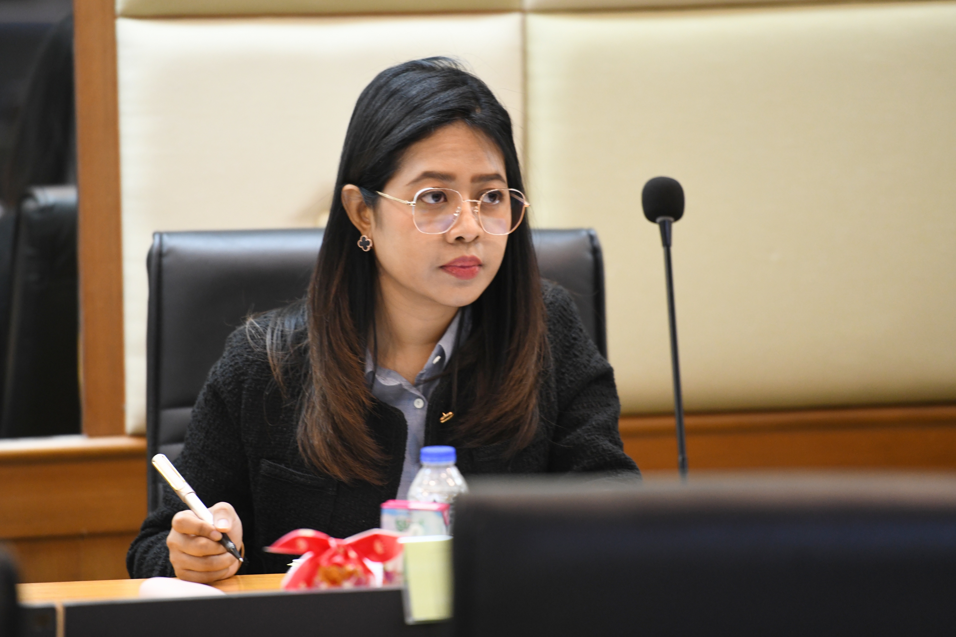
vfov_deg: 6.9
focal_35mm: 200
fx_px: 5311
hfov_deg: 10.3
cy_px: 318
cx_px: 478
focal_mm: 200
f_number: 2.8
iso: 1600
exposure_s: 1/160
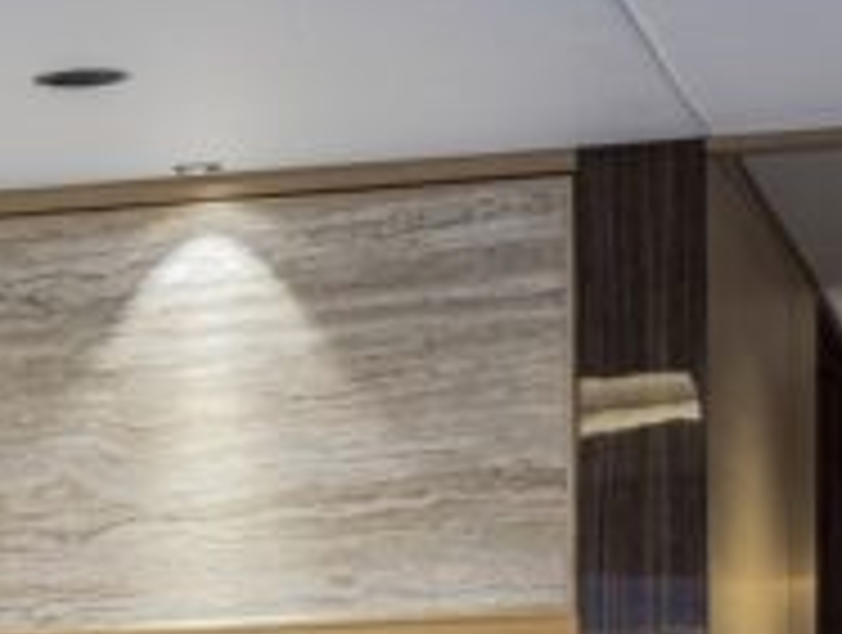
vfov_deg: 7.3
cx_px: -729
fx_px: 4801
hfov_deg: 9.5
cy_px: 1147
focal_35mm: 197
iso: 400
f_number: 8
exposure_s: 1/80
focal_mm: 50
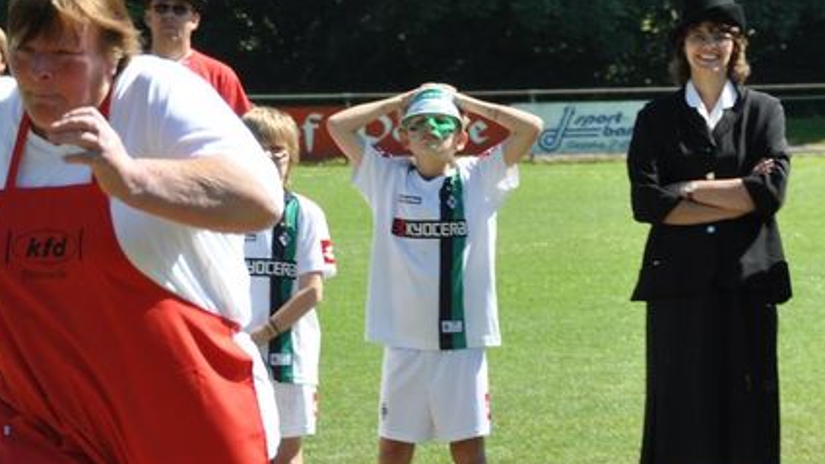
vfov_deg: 3.4
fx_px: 7859
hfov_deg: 6.0
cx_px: 66
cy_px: 370
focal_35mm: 359
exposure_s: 1/250
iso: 200
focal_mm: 95
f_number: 8
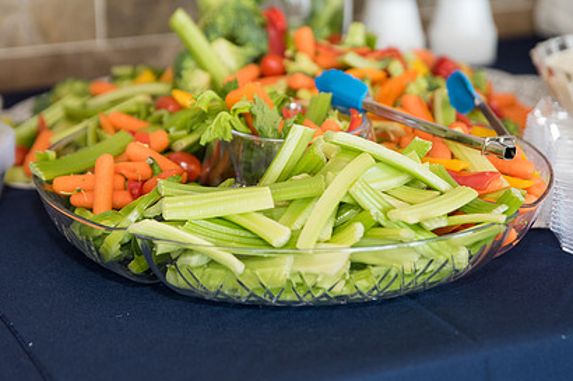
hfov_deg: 22.1
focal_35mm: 92
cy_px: 177
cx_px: 274
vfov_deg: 14.9
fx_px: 1464
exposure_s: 1/100
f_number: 2.8
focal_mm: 65
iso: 400
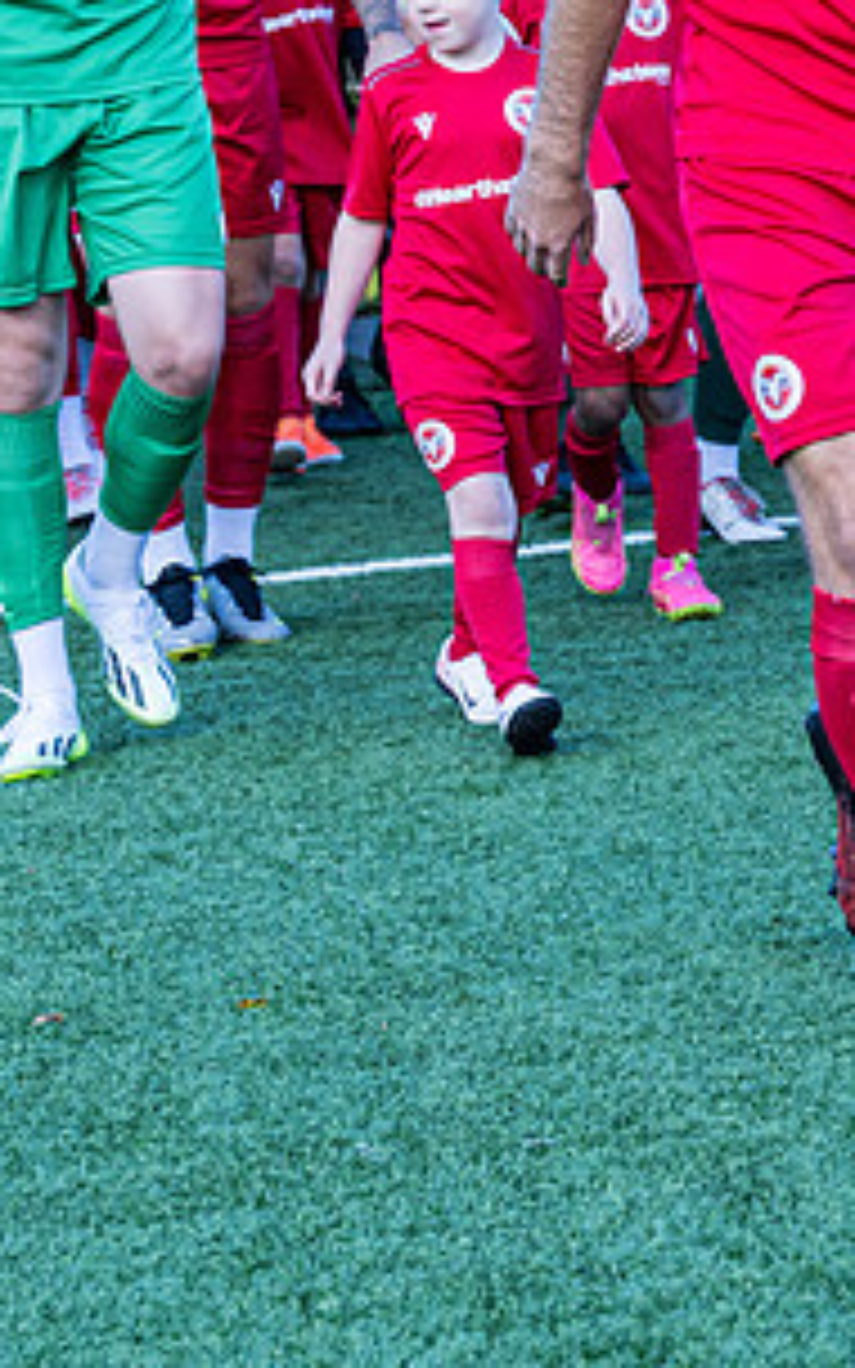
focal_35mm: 238
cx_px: 921
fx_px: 8873
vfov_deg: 8.8
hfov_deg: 5.5
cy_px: 400
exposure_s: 1/320
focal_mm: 70
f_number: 5
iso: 200
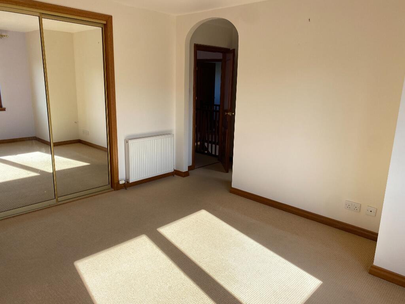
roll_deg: -1.1
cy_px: 152
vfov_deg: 53.1
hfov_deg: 67.3
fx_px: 304
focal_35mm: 26
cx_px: 202
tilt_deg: -14.1
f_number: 1.8
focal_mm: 4.25
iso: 32
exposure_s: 1/481
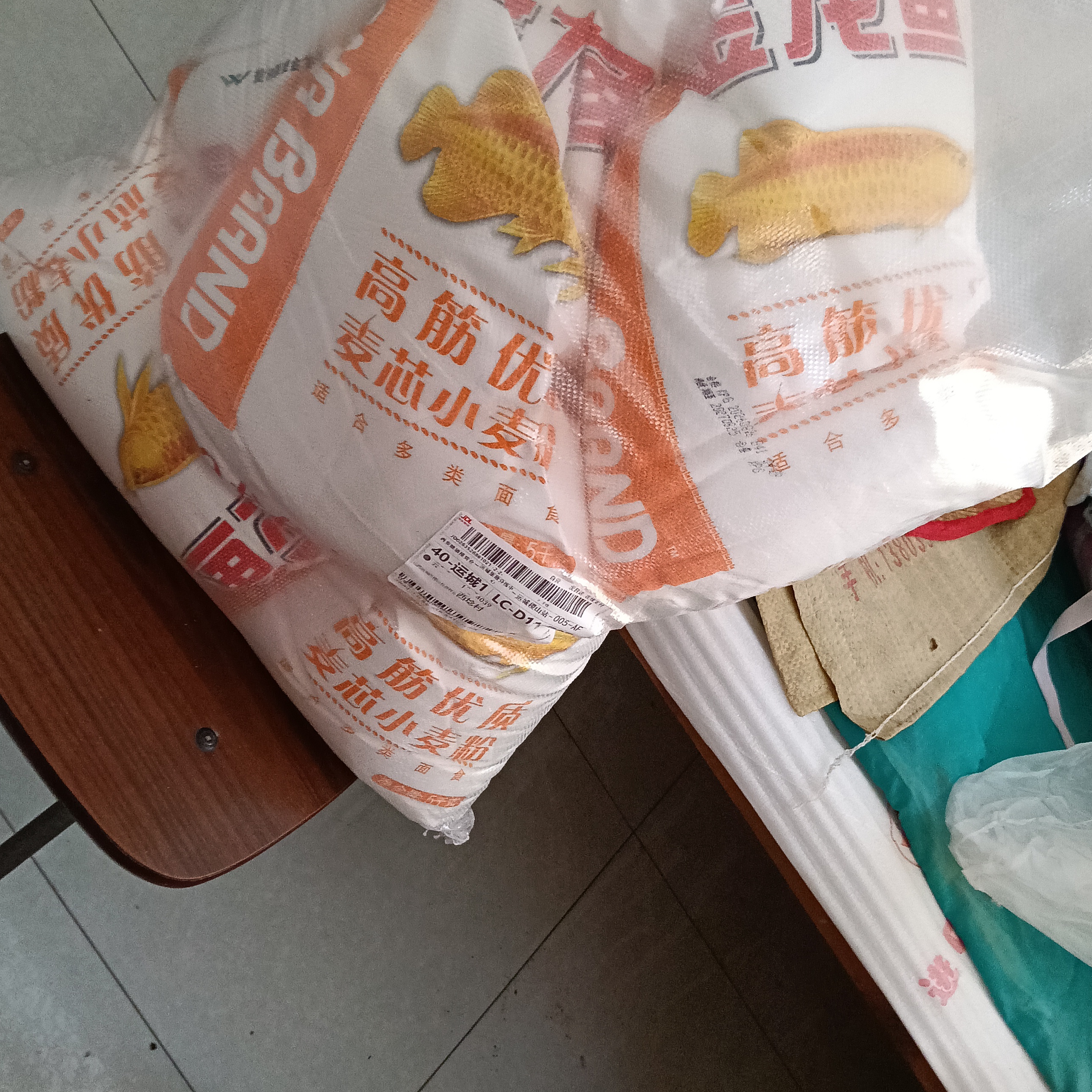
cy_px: 526
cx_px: 530
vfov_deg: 43.9
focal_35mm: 38
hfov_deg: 43.9
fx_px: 1356
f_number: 1.8
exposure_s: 1/33.3
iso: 640
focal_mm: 3.98
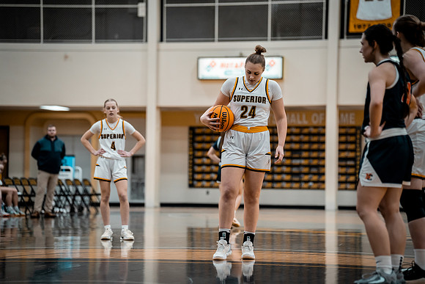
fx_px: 1577
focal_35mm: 134
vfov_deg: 10.3
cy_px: 142
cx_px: 212
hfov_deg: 15.4
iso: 1600
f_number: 2.8
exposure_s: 1/640
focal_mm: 126
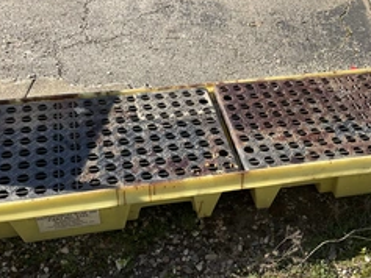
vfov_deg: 29.7
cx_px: 214
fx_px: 525
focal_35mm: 49
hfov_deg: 38.8
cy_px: 139
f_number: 1.8
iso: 25
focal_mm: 3
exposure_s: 1/781
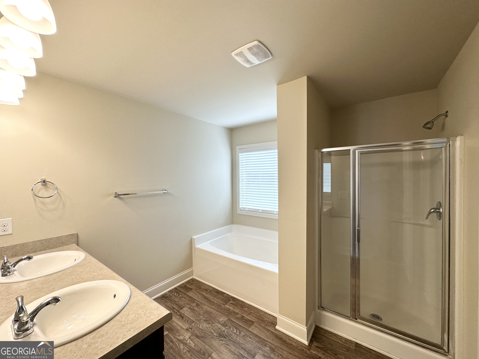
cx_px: 240
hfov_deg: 102.1
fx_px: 194
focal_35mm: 14
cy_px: 180
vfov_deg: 85.7
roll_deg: +0.4
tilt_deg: -0.9
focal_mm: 2.22
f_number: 2.2
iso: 80
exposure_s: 1/120
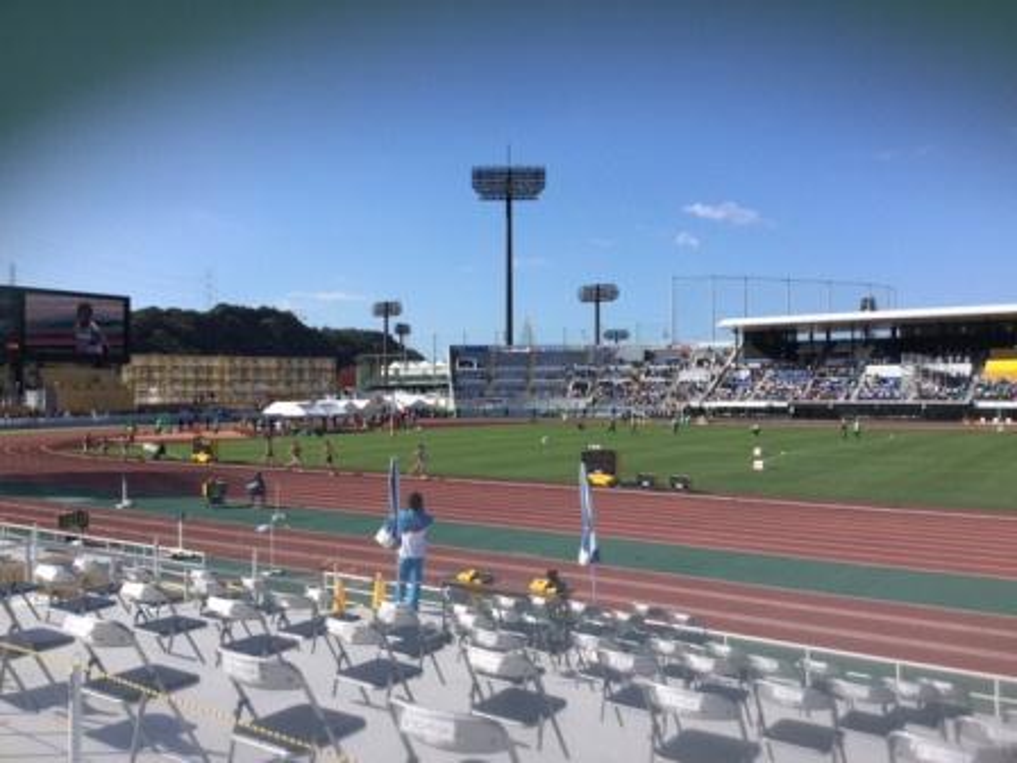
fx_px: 911
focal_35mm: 31
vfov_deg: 45.4
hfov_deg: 58.4
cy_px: 382
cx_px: 508
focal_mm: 3.3
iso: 25
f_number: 2.4
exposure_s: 1/1456
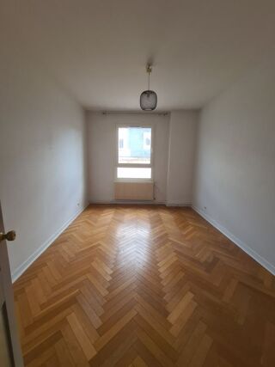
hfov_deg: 89.9
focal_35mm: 13
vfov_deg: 106.2
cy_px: 184
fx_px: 138
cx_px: 138
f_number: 2.2
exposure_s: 1/100
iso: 80
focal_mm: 2.2
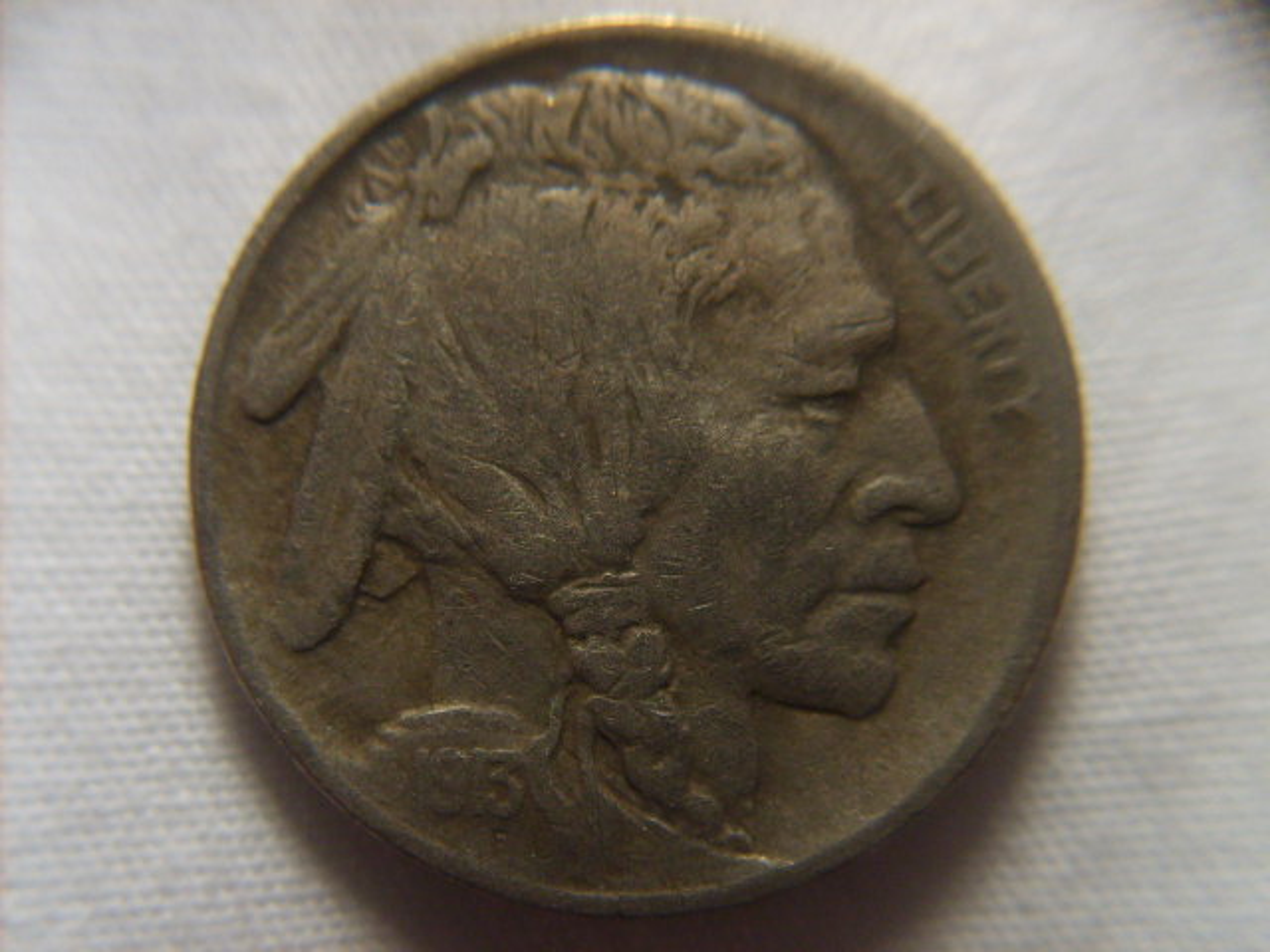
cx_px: 635
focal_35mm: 35
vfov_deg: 40.7
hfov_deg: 52.6
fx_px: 1284
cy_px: 476
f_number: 2.8
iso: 140
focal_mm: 5.8
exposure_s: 1/30
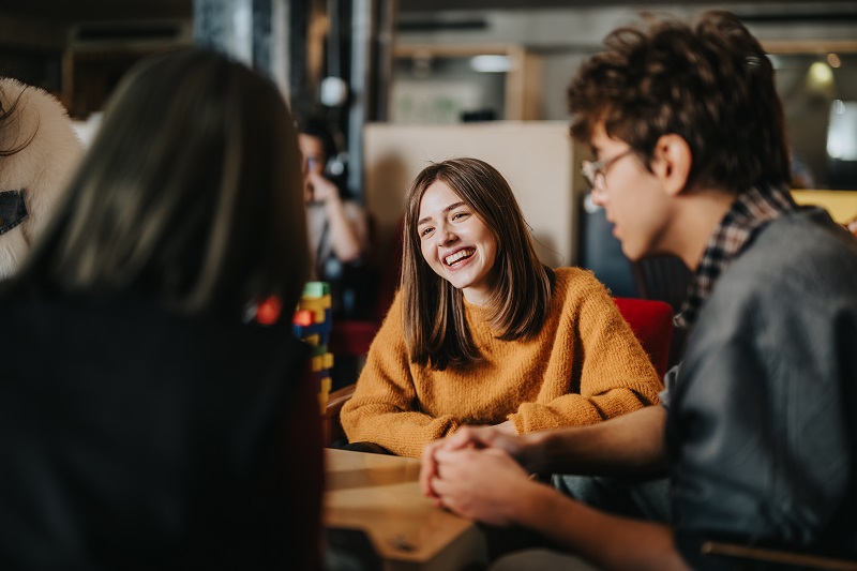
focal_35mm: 50
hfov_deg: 39.6
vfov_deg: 27.0
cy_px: 286
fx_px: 1190
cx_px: 428
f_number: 1.2
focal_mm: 50
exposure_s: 1/250
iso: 500
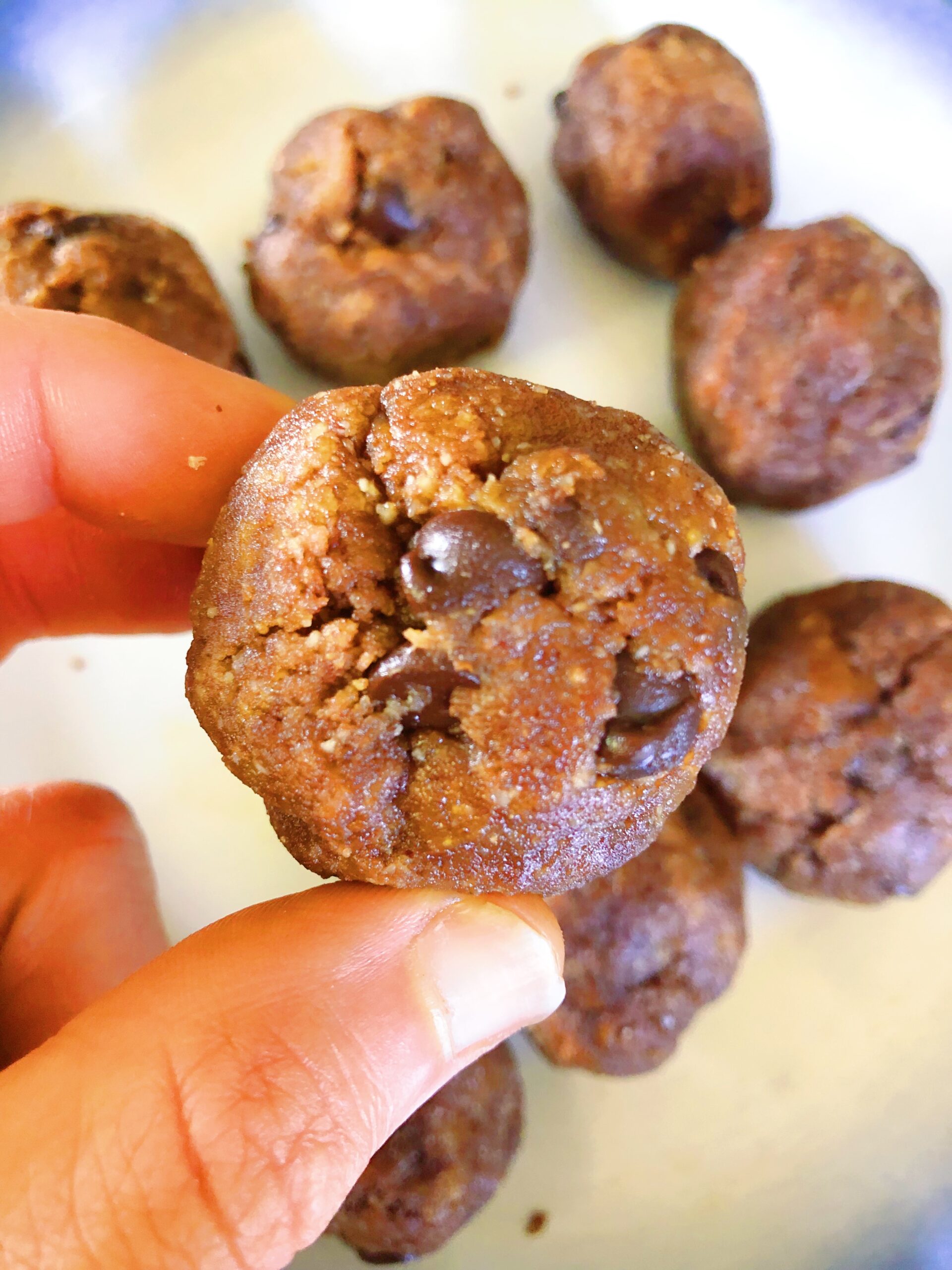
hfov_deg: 49.7
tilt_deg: -77.0
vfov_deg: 63.4
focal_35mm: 28
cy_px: 635
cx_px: 476
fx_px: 1027
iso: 64
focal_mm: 3.99
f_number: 1.8
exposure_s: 1/15
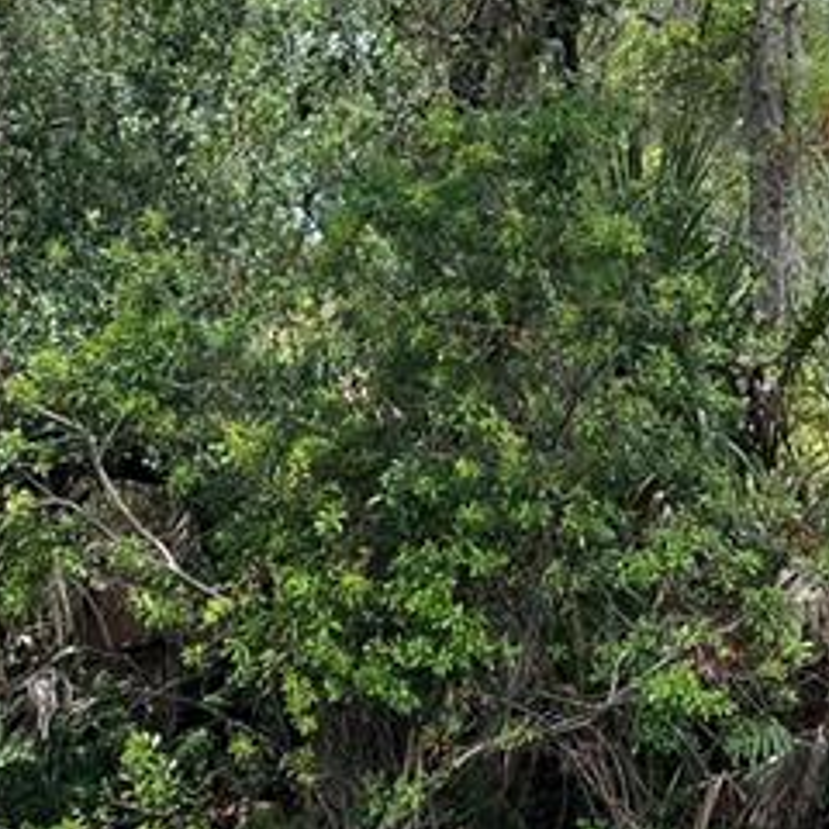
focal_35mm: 98
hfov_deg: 17.6
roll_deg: +0.3
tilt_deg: +7.6
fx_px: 2655
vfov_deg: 17.3
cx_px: 674
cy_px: -21
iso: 50
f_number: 1.5
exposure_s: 1/1171
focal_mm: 5.7
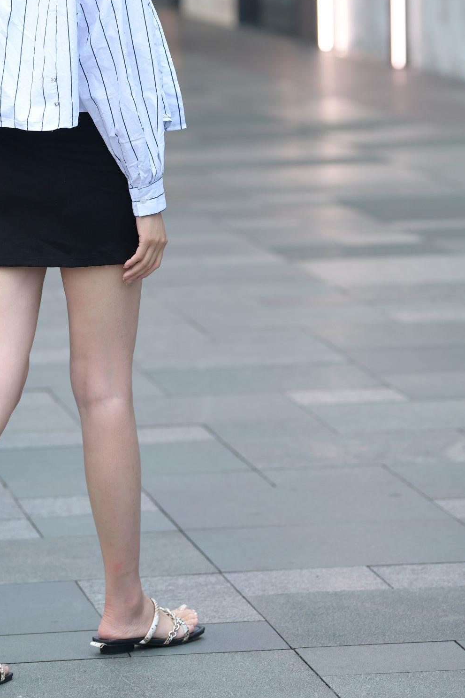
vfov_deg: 8.6
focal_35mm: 240
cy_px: 88
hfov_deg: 5.7
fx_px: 4649
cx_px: 126
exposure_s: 1/500
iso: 500
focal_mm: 135
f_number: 3.5
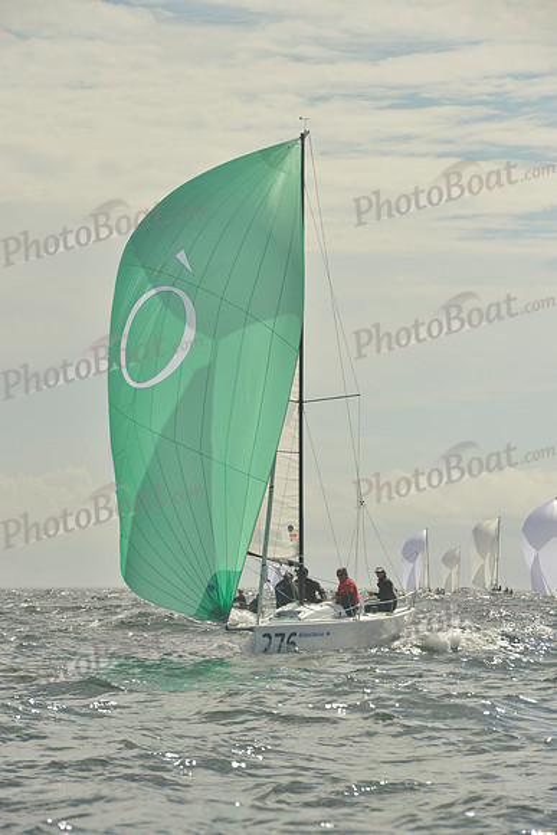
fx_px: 4639
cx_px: 278
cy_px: 418
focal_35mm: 200
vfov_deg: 10.3
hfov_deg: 6.9
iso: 400
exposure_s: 1/1250
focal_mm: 200
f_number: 14
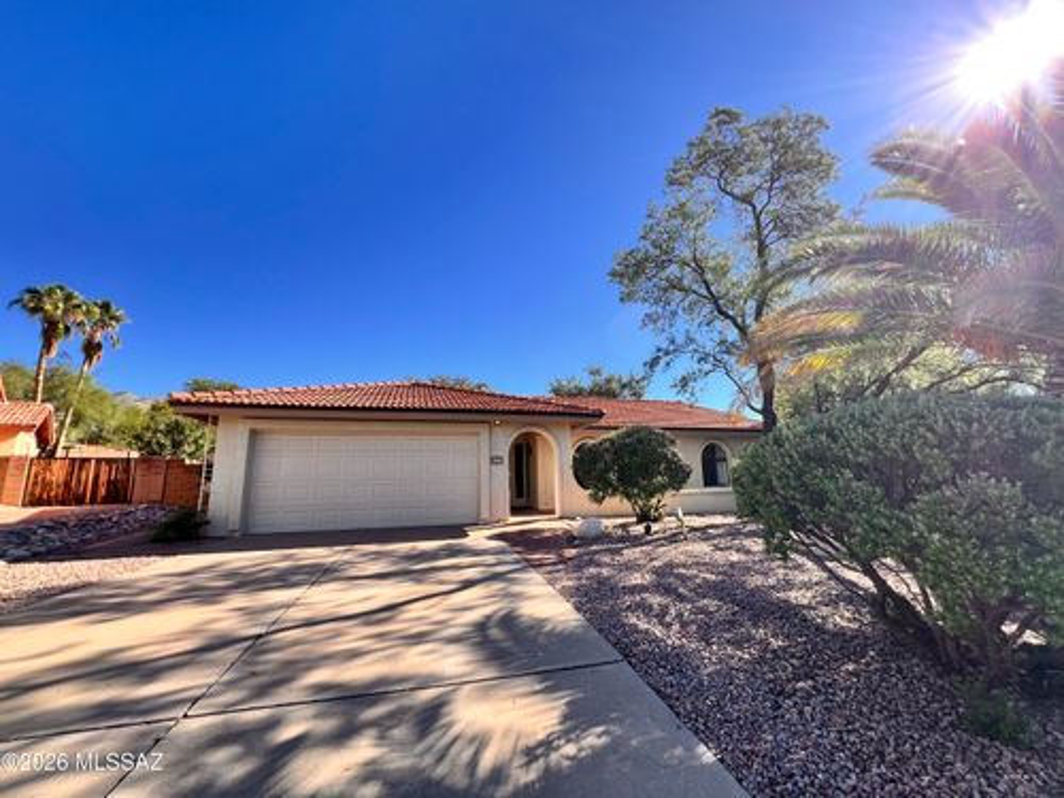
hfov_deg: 106.2
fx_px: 400
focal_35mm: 13
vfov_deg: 89.9
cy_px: 399
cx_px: 532
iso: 32
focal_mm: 1.57
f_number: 1.8
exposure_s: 1/531
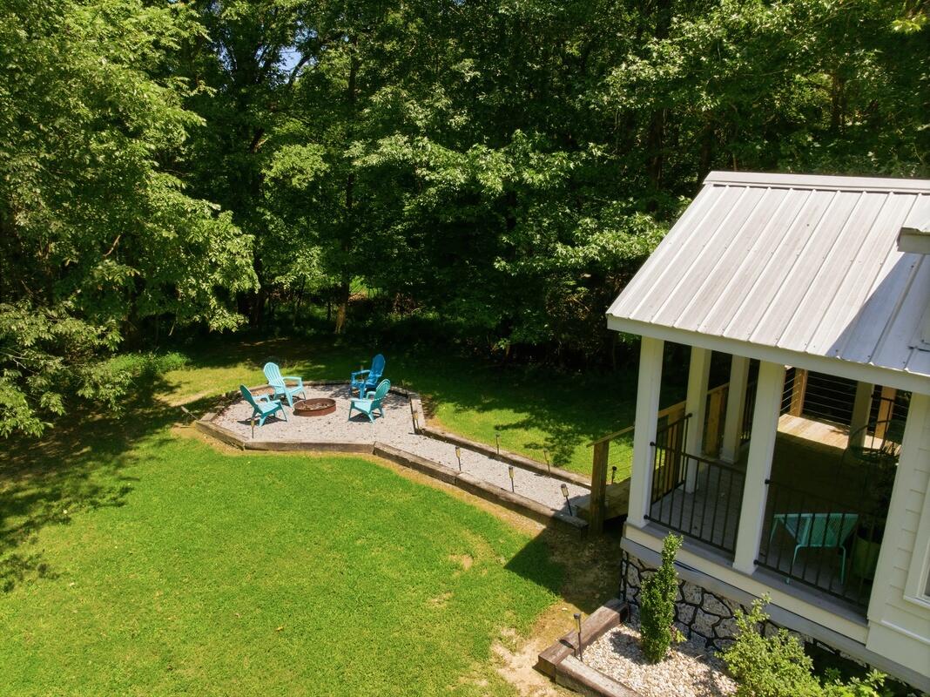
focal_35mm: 24
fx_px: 644
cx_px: 465
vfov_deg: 56.8
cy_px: 348
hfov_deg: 71.6
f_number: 10
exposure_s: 1/320
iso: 200
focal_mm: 12.3
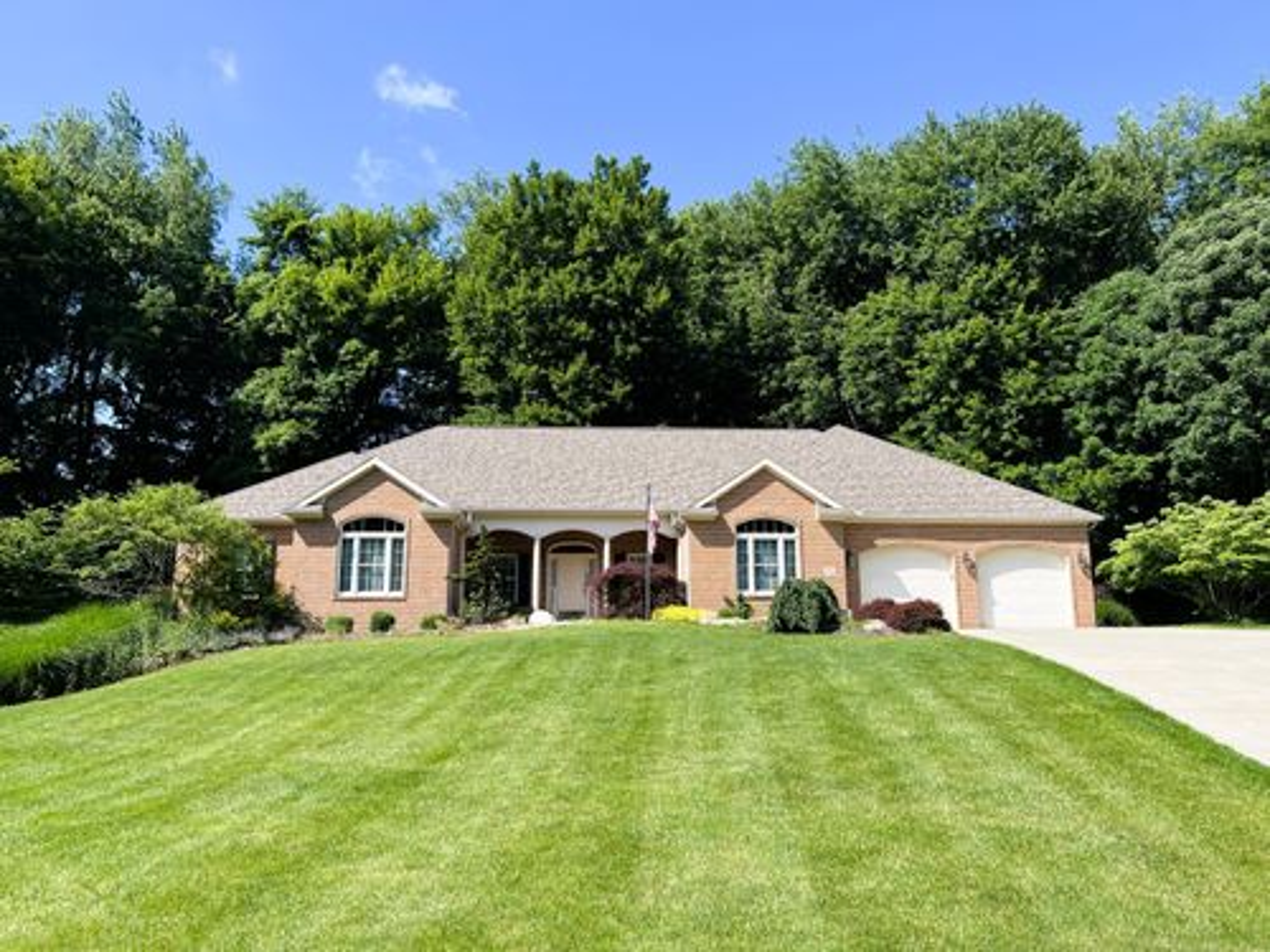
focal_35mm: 26
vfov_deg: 53.1
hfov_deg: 67.3
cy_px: 476
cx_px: 635
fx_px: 954
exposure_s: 1/2571
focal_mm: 5.7
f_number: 1.5
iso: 50
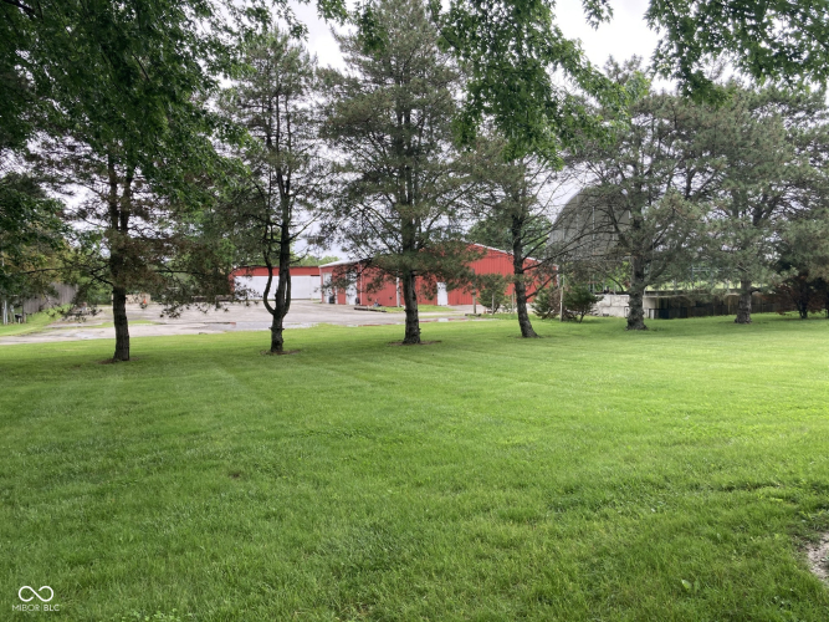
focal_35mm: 28
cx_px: 414
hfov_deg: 63.5
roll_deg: +0.7
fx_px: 670
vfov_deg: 49.7
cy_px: 311
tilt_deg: -0.5
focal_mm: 3.99
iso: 20
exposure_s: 1/282
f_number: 1.8
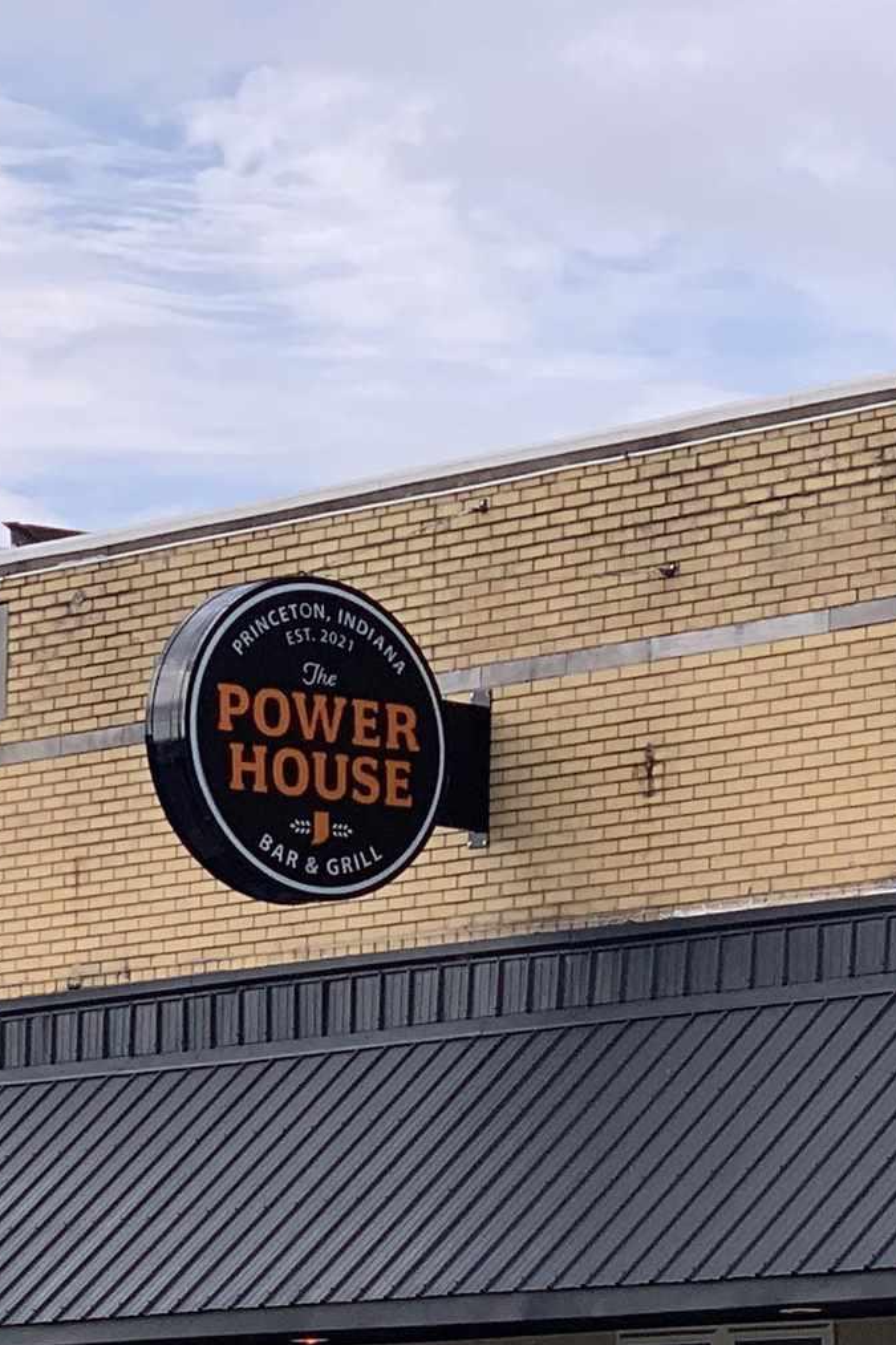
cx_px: 1446
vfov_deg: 12.4
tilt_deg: +4.7
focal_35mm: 164
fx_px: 6124
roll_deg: +0.2
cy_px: 1399
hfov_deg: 8.2
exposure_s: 1/856
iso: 16
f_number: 2.4
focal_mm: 6
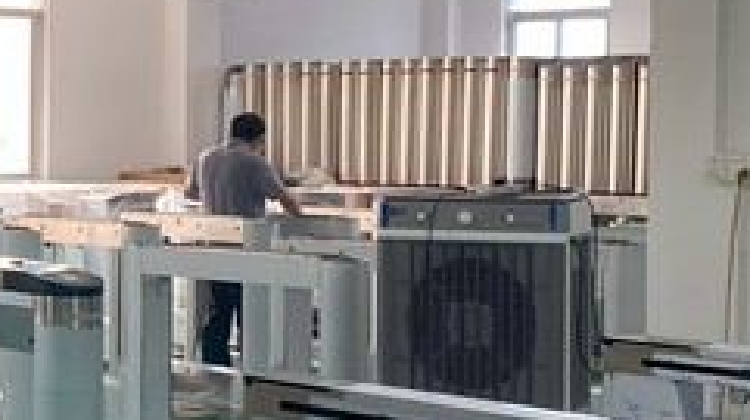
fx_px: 2026
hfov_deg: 20.3
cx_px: 6
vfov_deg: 11.8
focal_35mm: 102
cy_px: 210
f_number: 1.8
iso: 125
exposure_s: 1/119
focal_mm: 4.25
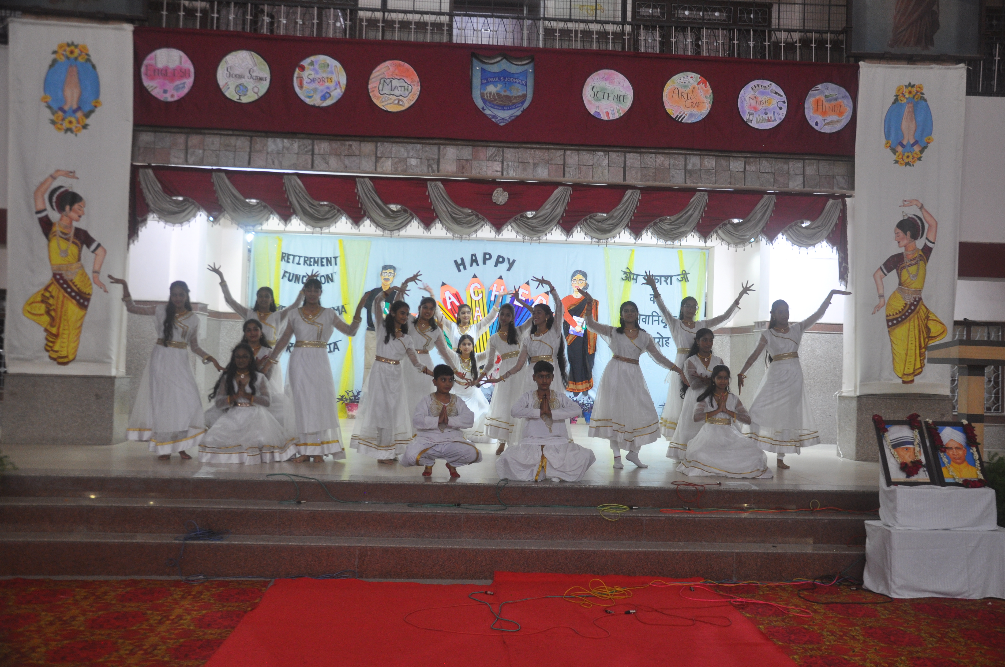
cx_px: 502
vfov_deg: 36.8
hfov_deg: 53.2
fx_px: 1004
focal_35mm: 36
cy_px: 334
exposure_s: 1/25
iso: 500
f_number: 5
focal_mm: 24
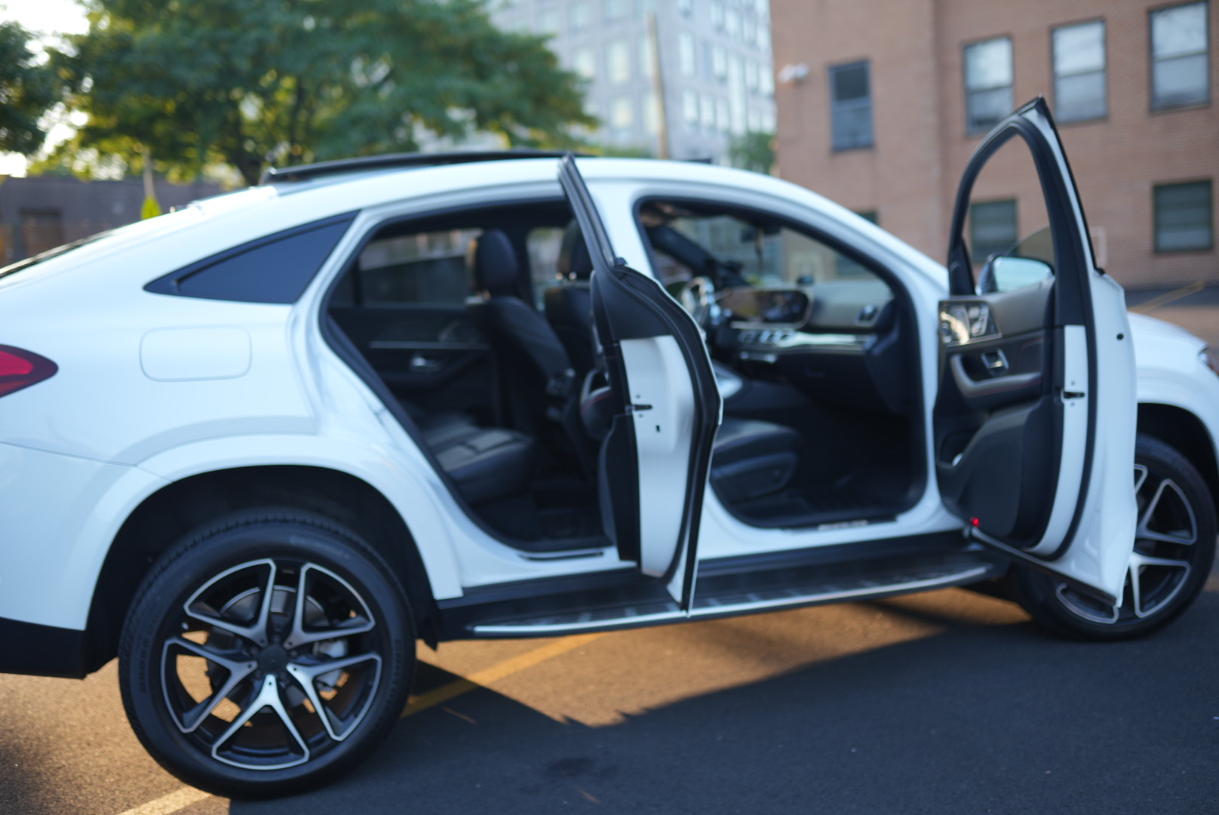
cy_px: 408
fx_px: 1186
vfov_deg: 37.9
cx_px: 610
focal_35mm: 35
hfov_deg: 54.4
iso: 100
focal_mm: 35
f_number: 1.6
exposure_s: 1/400
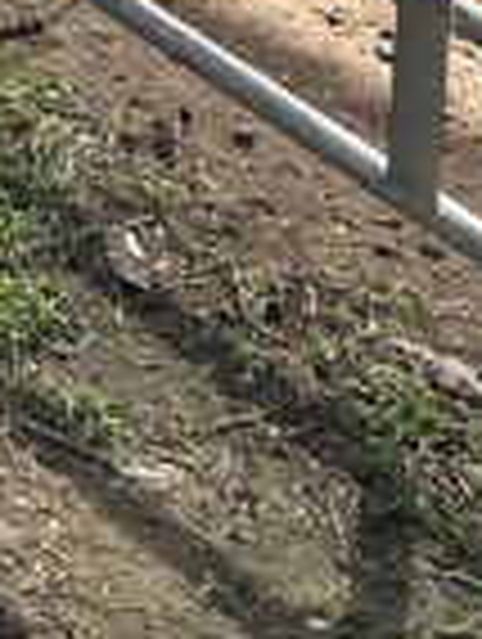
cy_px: -1436
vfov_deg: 8.4
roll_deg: +2.8
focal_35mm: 187
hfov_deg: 7.2
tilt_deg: -8.0
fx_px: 3461
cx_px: -901
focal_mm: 5.7
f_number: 1.5
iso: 50
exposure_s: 1/1100
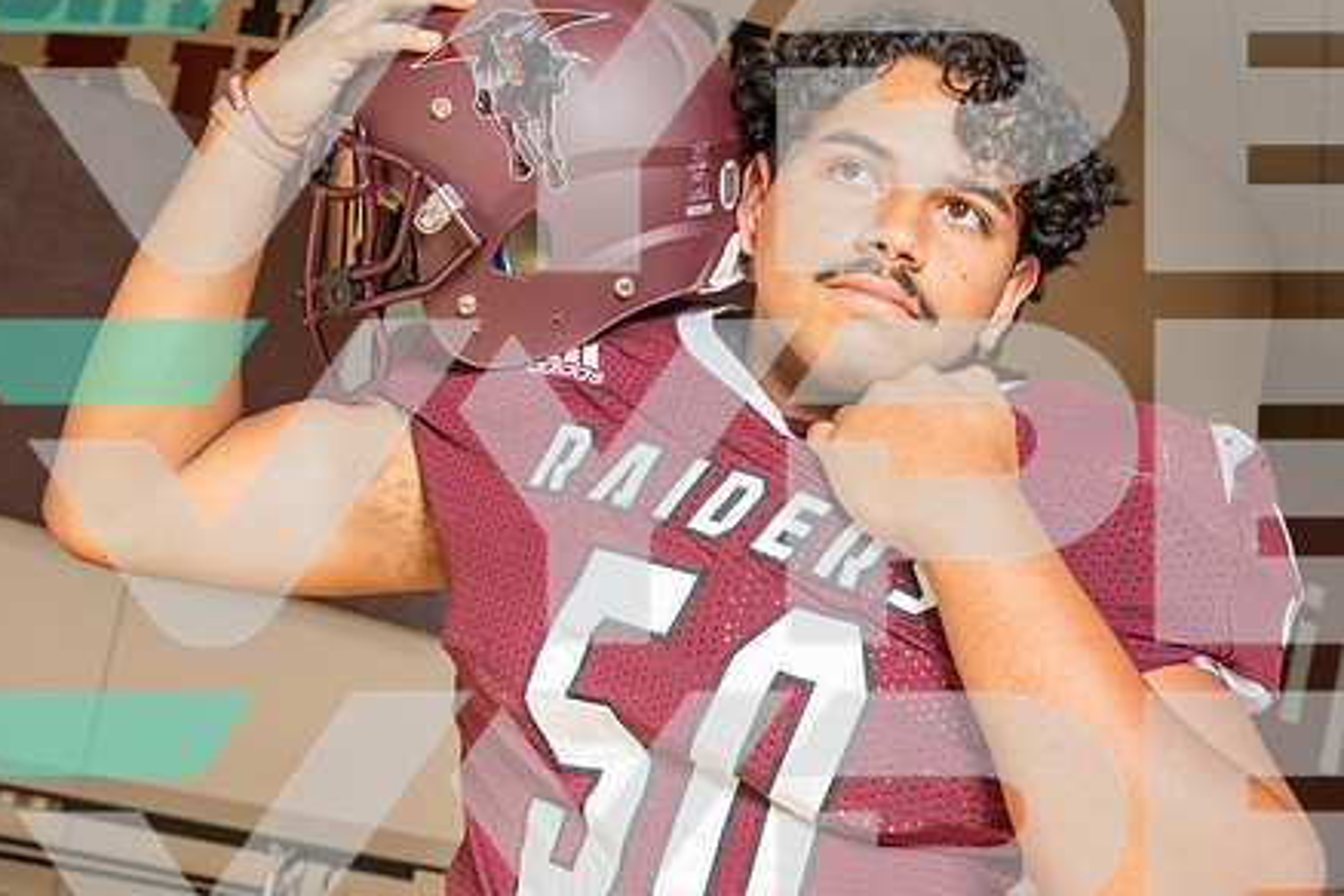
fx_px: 1680
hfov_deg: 43.6
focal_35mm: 45
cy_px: 483
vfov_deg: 29.9
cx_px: 727
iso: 800
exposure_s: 1/250
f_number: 8
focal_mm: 34
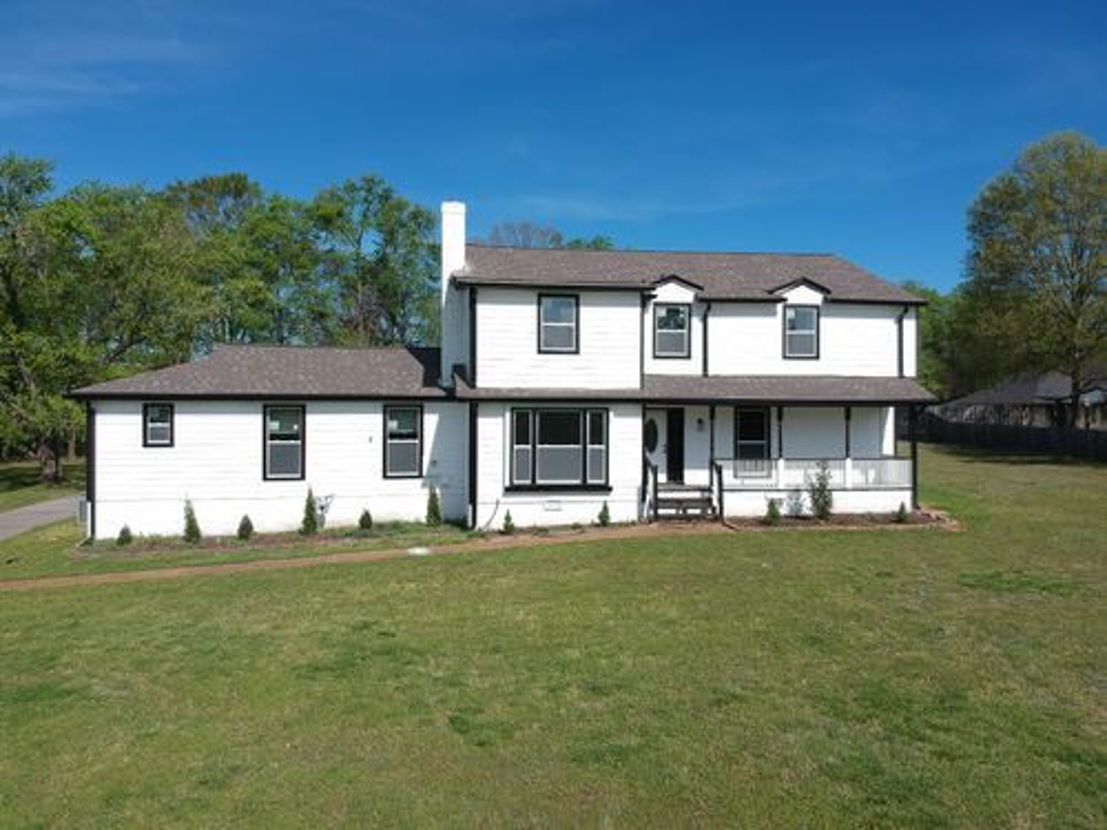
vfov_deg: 54.9
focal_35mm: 25
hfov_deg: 69.4
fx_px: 799
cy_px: 415
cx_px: 554
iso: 101
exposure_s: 1/1600
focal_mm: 4.49
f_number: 2.6
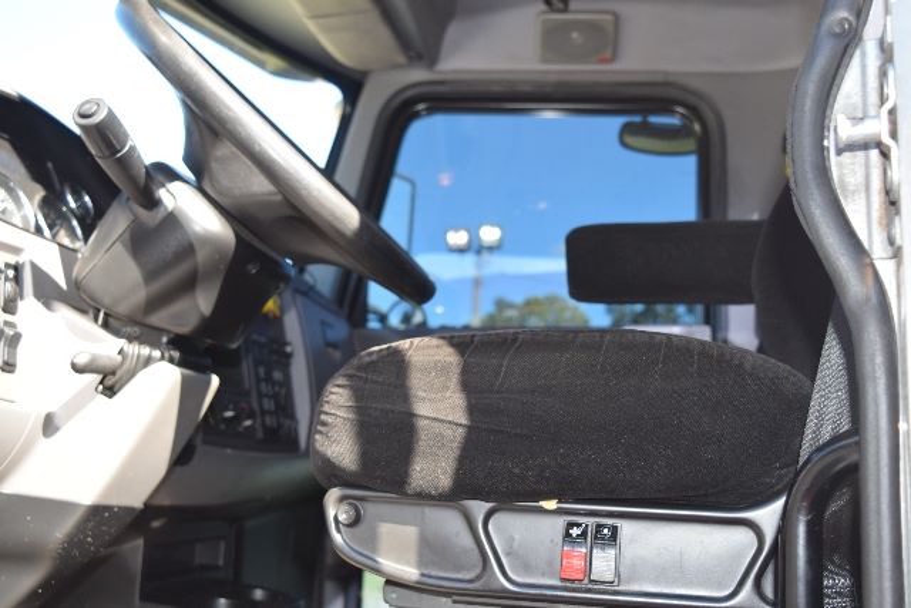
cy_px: 304
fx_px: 1063
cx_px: 456
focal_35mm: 42
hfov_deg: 46.4
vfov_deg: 31.9
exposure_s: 1/125
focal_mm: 28
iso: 250
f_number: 5.6
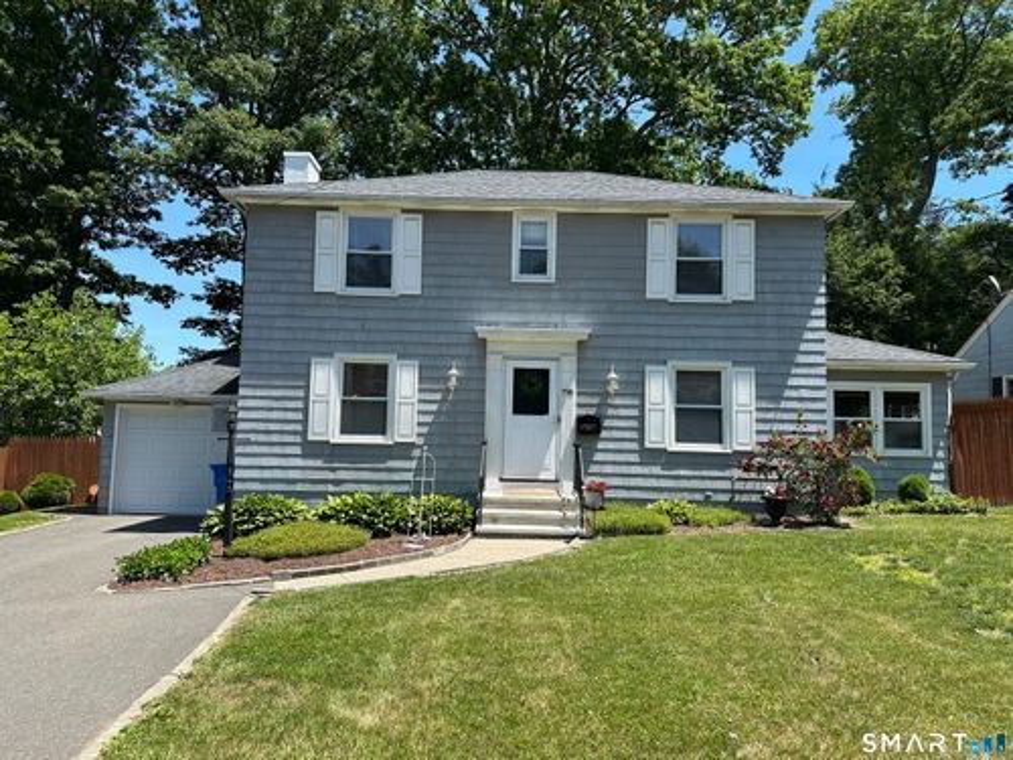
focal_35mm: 24
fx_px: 702
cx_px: 506
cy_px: 380
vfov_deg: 56.8
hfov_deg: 71.6
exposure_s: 1/2809
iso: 80
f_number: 1.78
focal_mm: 6.86
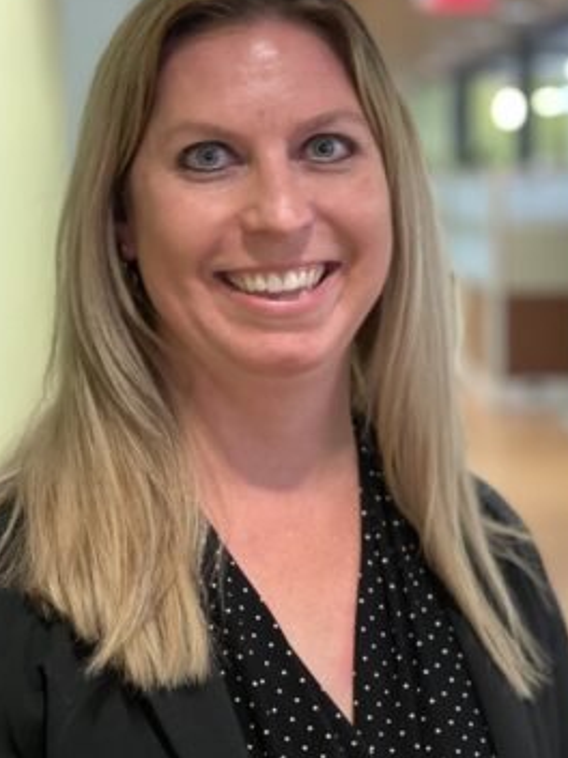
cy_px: 368
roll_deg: +0.9
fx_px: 1991
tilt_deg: -5.7
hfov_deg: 16.2
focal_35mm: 91
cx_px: 307
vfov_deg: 21.5
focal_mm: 7.5
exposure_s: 1/24
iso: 400
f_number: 2.2
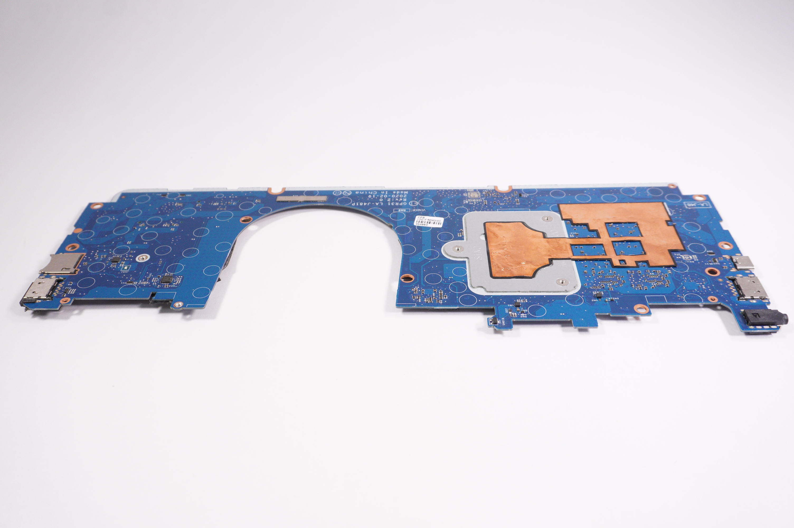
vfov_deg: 39.9
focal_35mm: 33
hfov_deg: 57.3
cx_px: 397
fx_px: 727
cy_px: 264
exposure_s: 1/250
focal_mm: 22
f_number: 5.6
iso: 640
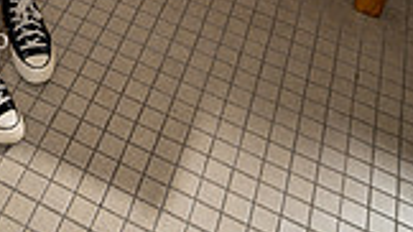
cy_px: -298
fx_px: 766
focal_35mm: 70
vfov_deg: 13.4
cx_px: 41
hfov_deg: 29.0
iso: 250
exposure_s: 1/250
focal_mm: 24
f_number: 6.3
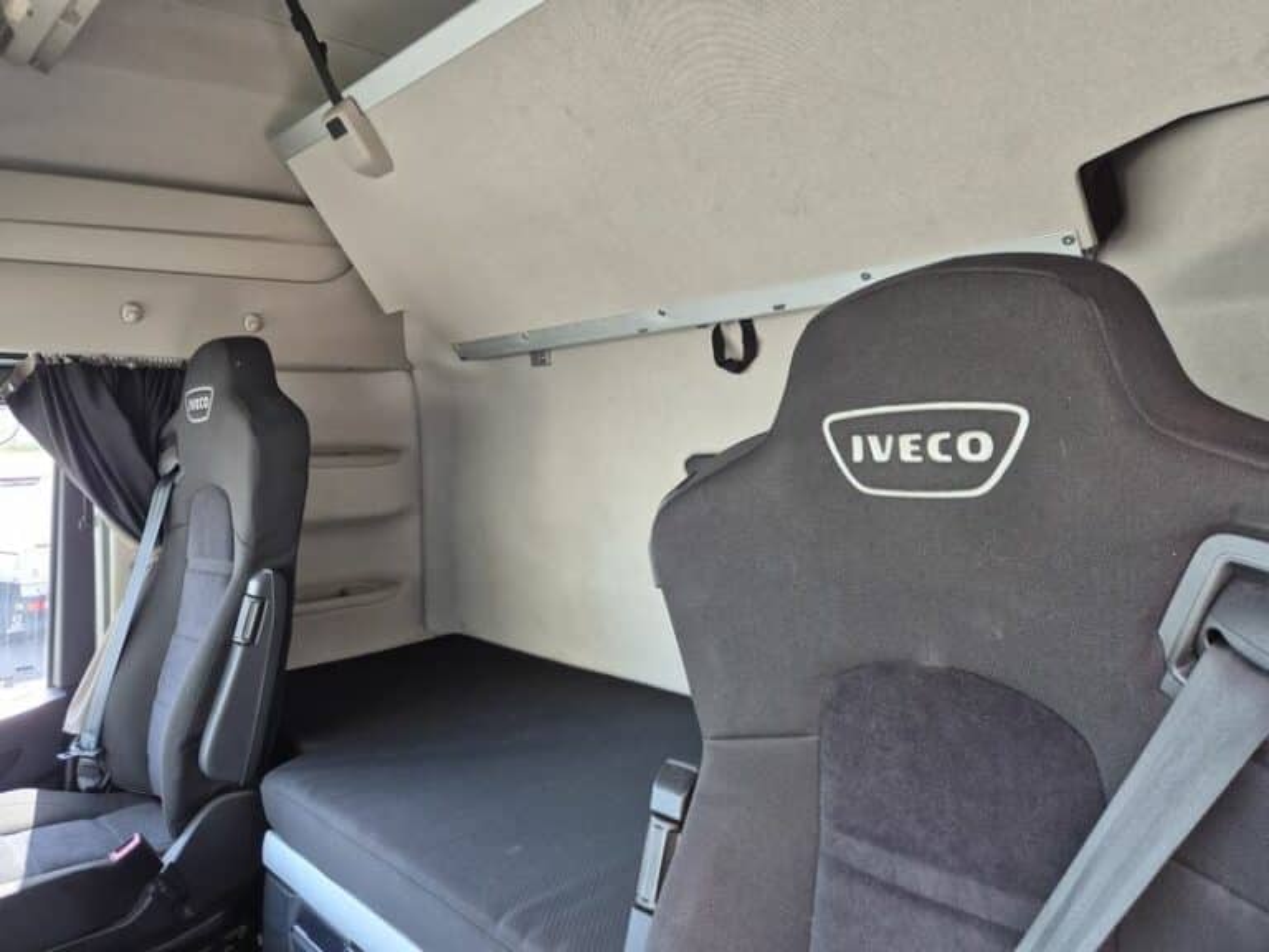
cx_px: 634
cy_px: 476
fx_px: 843
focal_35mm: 23
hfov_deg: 73.9
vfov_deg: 58.9
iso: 160
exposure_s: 1/180
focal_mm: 5.4
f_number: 1.8
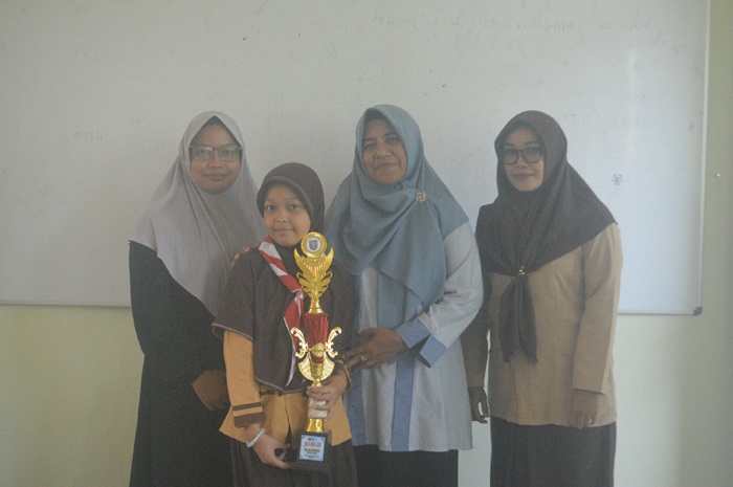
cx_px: 366
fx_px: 915
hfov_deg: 43.6
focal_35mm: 45
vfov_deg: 29.8
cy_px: 244
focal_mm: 30
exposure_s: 1/400
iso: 3200
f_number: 4.5
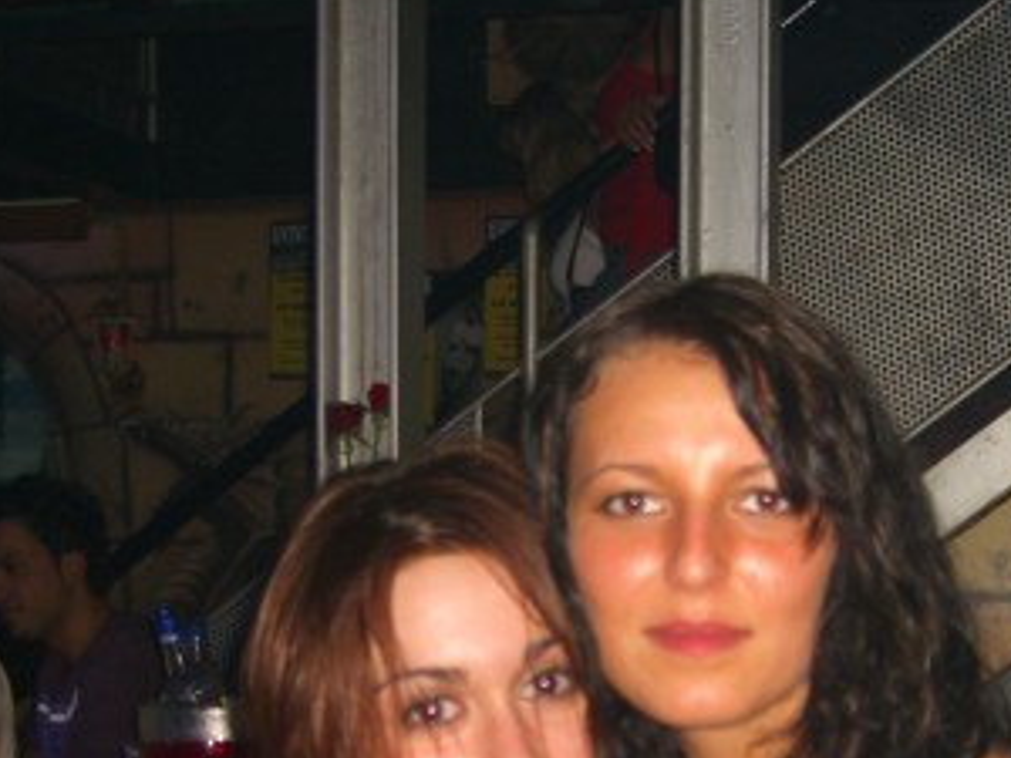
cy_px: 741
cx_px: 667
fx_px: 2220
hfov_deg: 25.5
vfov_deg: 18.9
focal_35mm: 76
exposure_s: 1/60
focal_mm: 7.9
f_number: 2.8
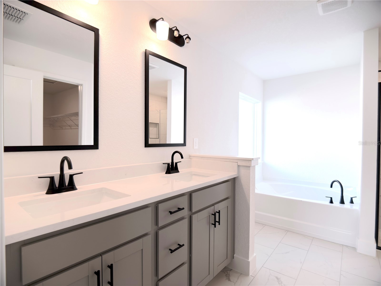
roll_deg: +0.5
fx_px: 264
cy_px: 143
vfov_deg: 56.8
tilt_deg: -0.8
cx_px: 190
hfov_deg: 71.6
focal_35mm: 24
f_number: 1.78
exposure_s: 1/187
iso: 80
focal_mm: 6.76
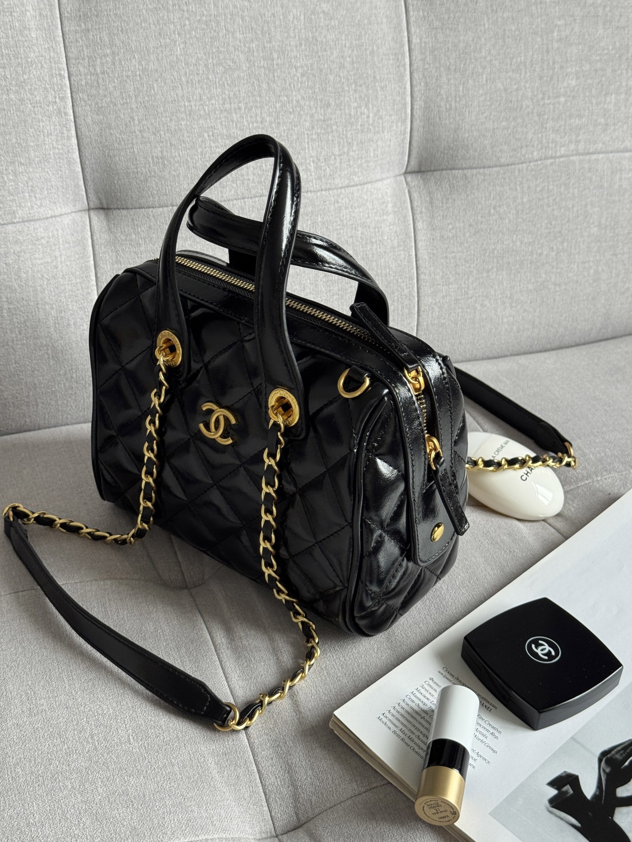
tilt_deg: -36.8
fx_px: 1168
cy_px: 421
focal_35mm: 48
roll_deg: -4.8
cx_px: 316
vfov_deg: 39.7
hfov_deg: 30.3
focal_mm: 6.76
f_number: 1.78
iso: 100
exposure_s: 1/70
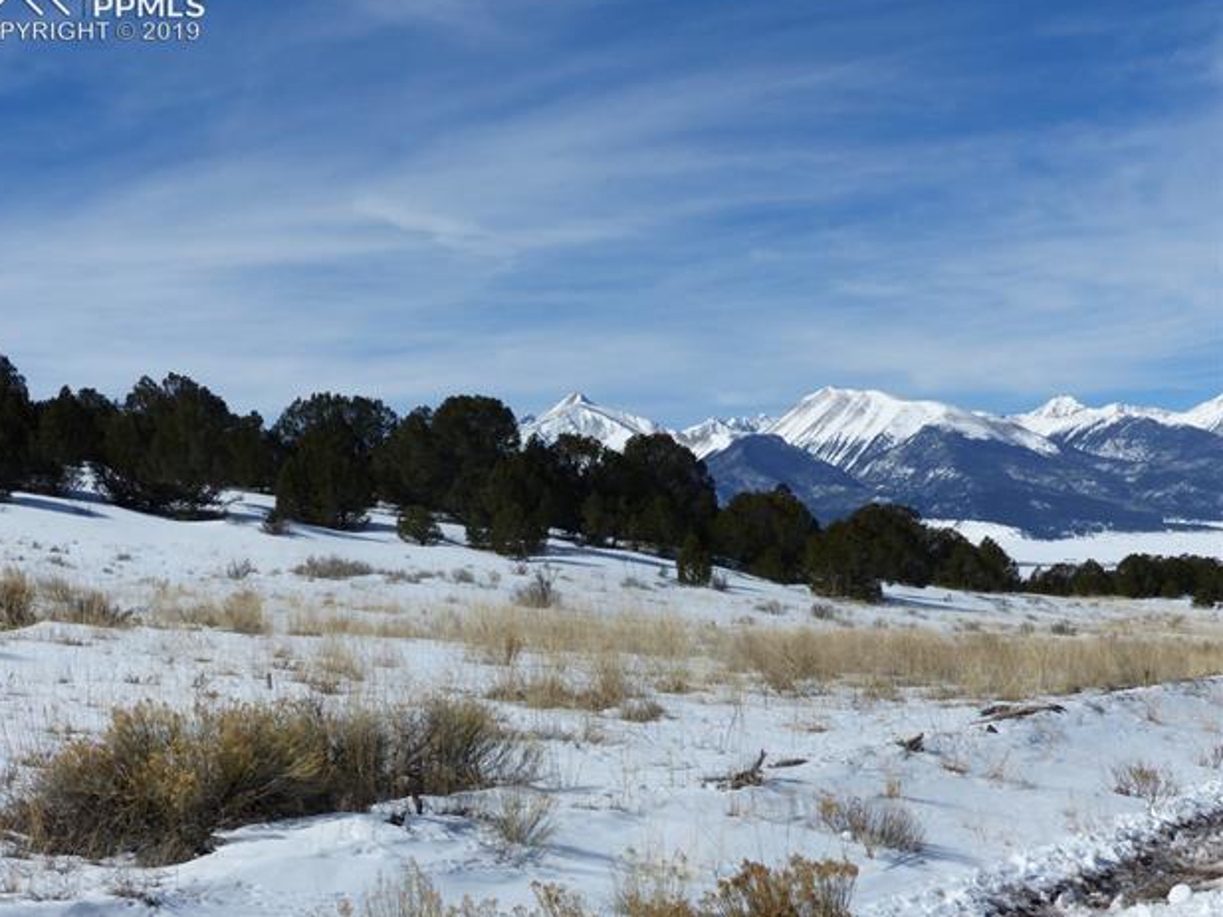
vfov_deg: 26.1
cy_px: 448
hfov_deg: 34.3
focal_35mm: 56
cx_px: 591
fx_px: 1979
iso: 100
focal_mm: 9.8
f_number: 5
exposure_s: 1/1300
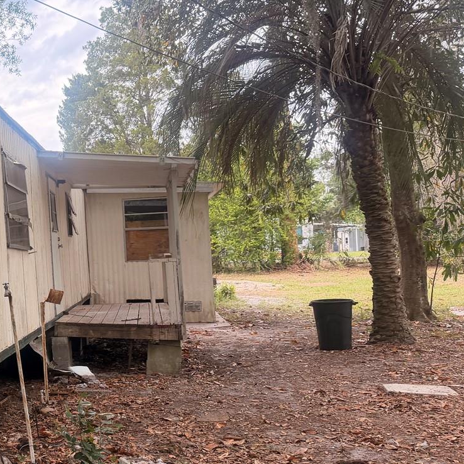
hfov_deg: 33.0
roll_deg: +2.0
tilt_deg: +1.4
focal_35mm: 46
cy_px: 236
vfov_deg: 36.8
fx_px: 698
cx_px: -23
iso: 100
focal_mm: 6.76
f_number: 1.78
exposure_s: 1/543
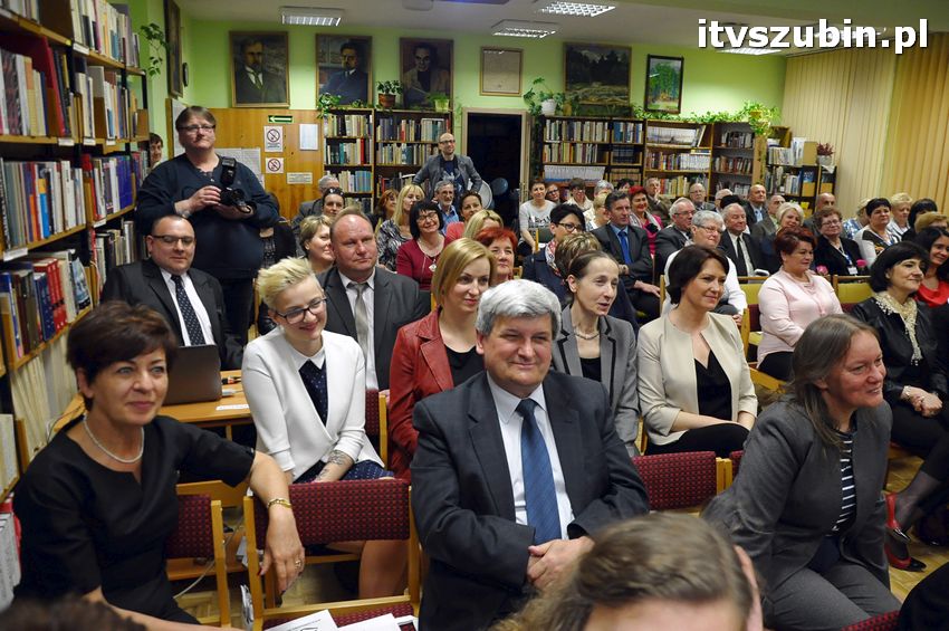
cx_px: 474
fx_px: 711
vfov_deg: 47.8
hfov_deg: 67.4
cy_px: 316
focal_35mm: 27
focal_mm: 18
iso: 1600
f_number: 4.5
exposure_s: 1/80
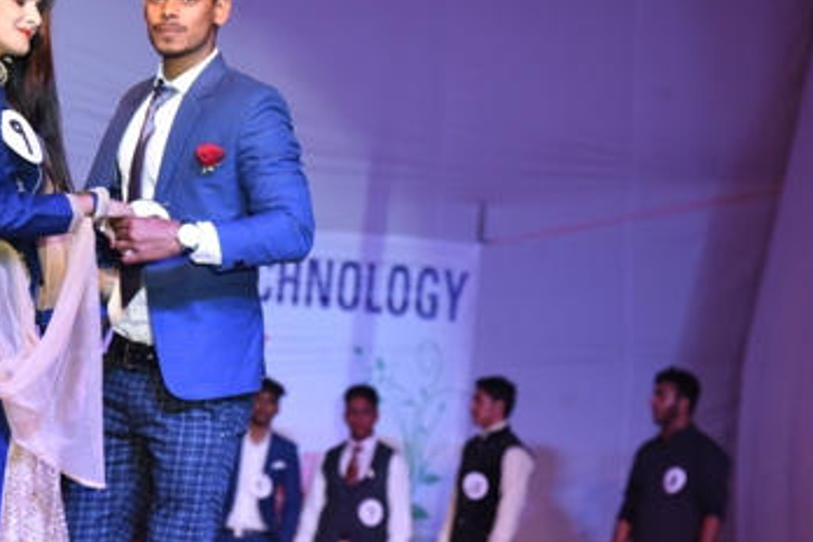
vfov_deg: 7.6
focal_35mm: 180
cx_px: 259
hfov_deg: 11.4
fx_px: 4065
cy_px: 319
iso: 1600
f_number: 4.8
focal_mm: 98
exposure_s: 1/200
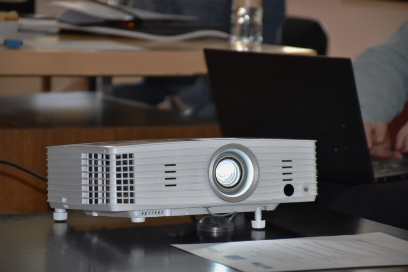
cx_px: 204
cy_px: 136
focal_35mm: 168
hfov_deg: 12.2
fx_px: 1904
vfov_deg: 8.2
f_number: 5.6
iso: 800
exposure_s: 1/80
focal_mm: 112
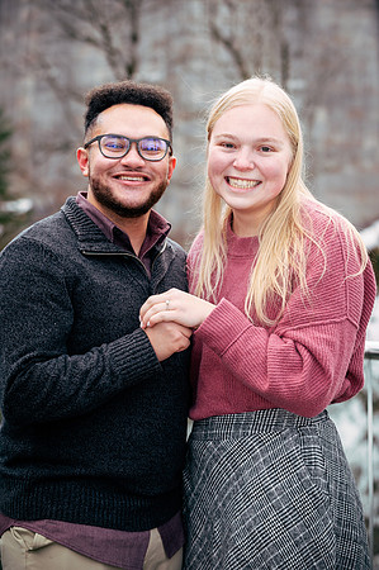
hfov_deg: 14.4
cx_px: 190
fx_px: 1504
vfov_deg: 21.5
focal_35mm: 95
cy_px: 285
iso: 250
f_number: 5
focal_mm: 95
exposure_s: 1/320
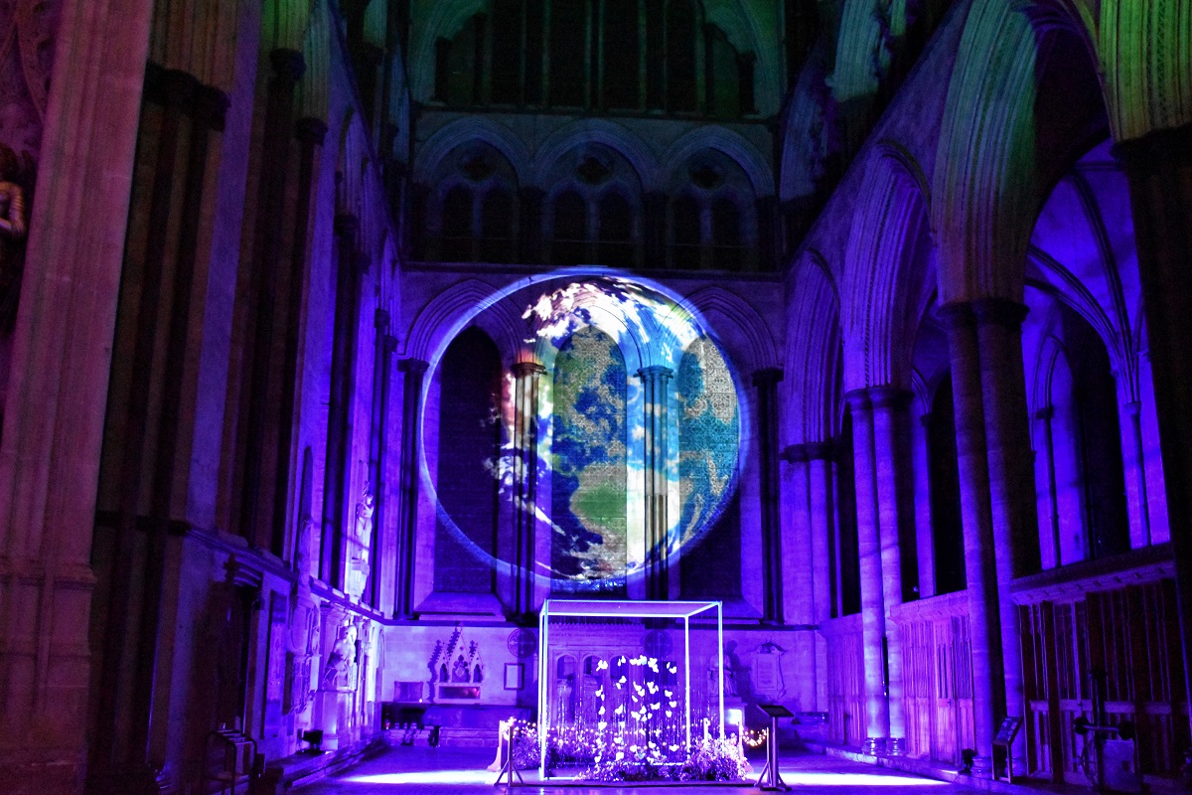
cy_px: 398
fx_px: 1142
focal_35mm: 34
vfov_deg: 38.4
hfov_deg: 55.1
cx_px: 596
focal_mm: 23
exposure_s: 1/20
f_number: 3.8
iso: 12800
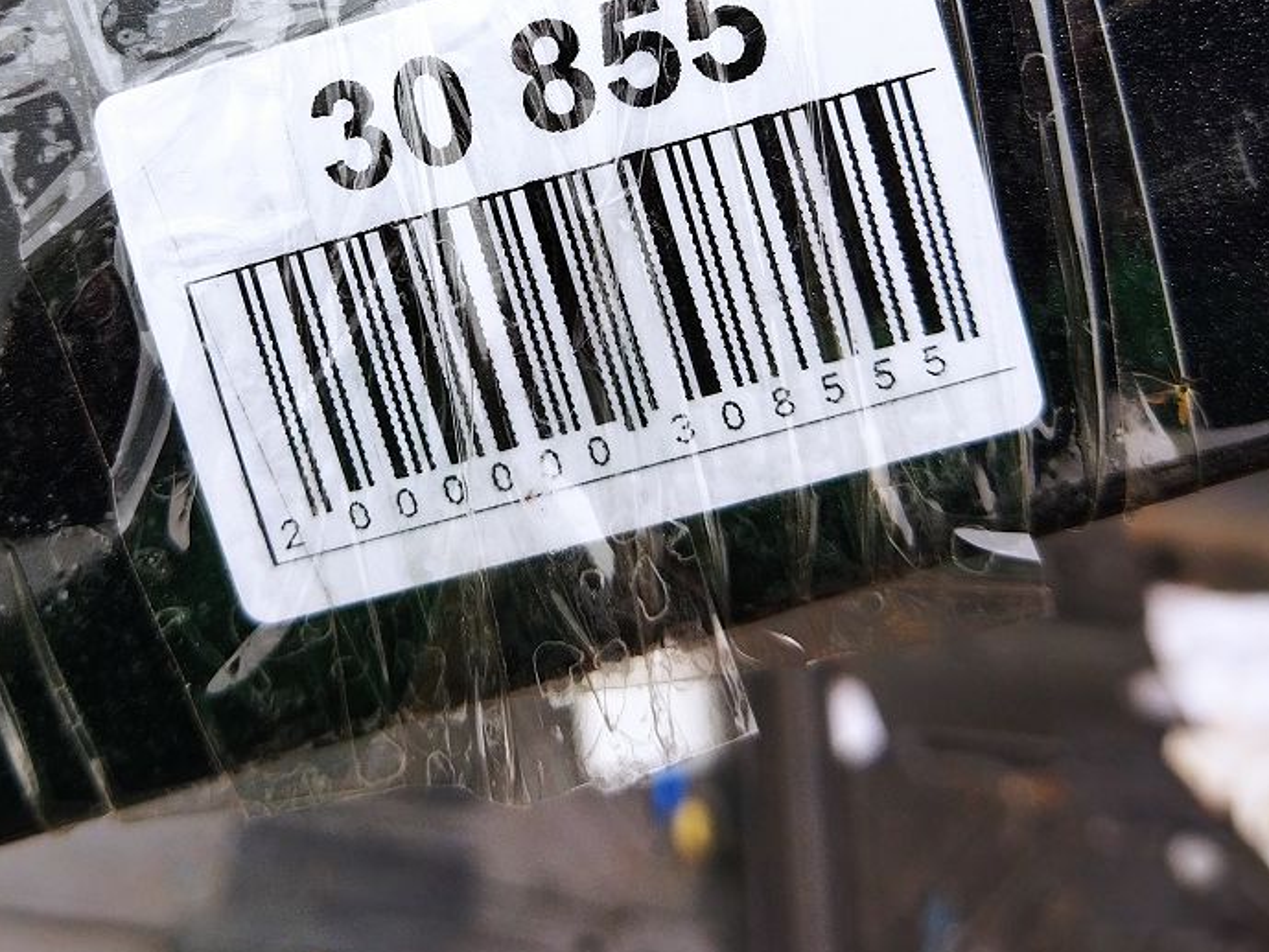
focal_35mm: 47
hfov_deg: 40.1
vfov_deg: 29.9
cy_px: 144
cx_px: 472
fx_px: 1723
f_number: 1.79
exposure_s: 1/650
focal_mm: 4.71
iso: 99
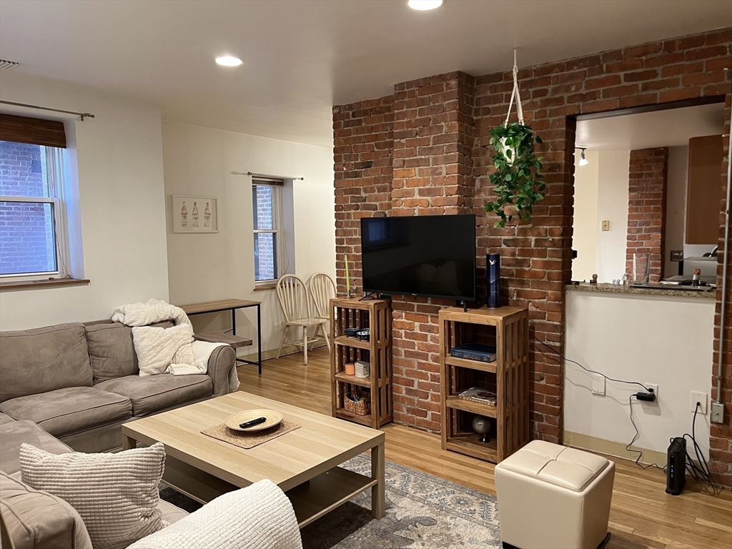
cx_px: 366
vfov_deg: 53.1
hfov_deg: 67.3
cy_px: 274
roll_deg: +0.4
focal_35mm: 26
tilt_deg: -6.1
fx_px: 550
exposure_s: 1/60
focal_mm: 5.7
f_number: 1.5
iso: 250
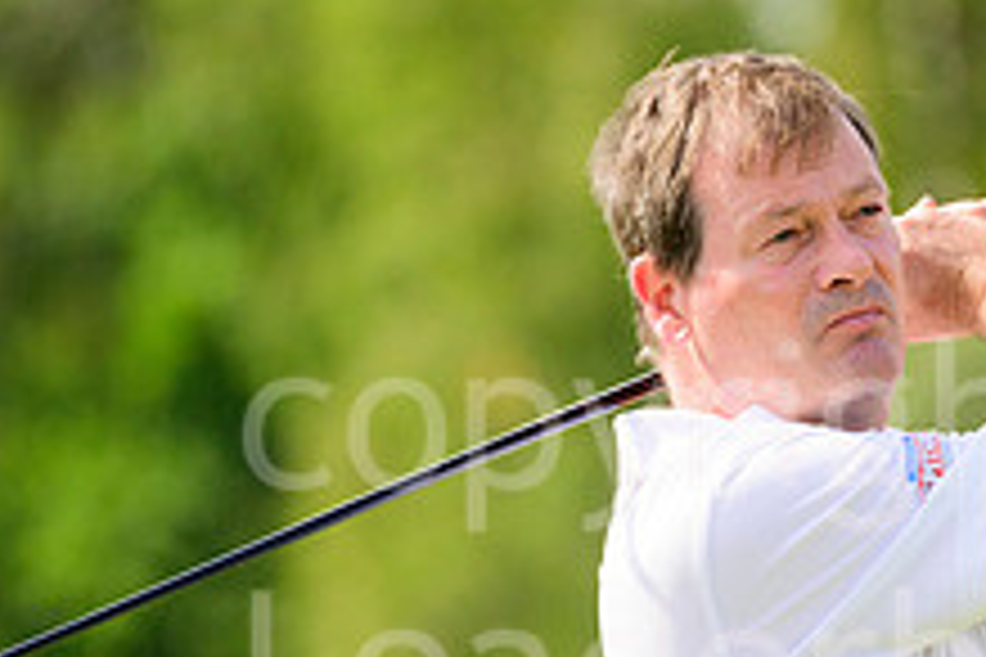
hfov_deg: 2.3
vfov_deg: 1.5
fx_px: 24675
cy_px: 709
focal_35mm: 901
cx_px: 833
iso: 800
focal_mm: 340
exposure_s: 1/2500
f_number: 5.3
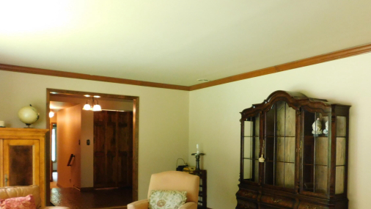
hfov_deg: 59.0
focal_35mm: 33
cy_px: 150
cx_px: 222
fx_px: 325
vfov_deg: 35.1
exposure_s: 1/20
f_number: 3
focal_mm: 4
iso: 400
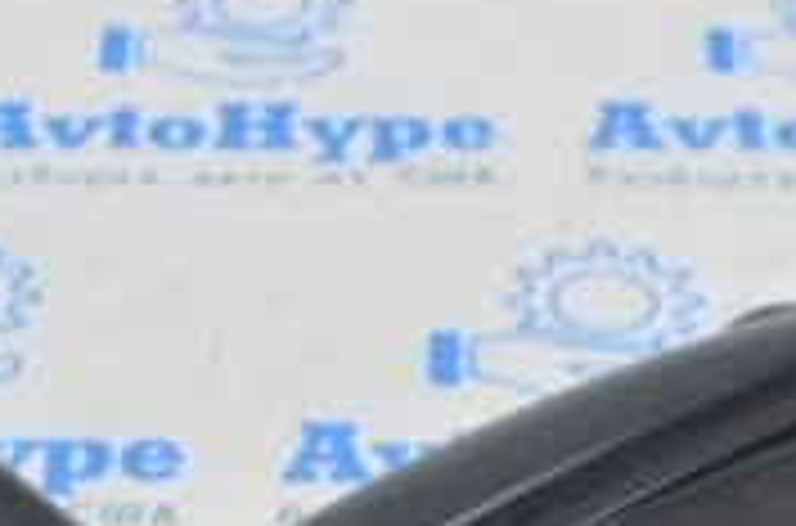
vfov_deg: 8.3
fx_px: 3594
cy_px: 600
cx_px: 157
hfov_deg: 12.6
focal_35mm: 163
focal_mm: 30
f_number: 5.6
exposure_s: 1/20
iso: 400
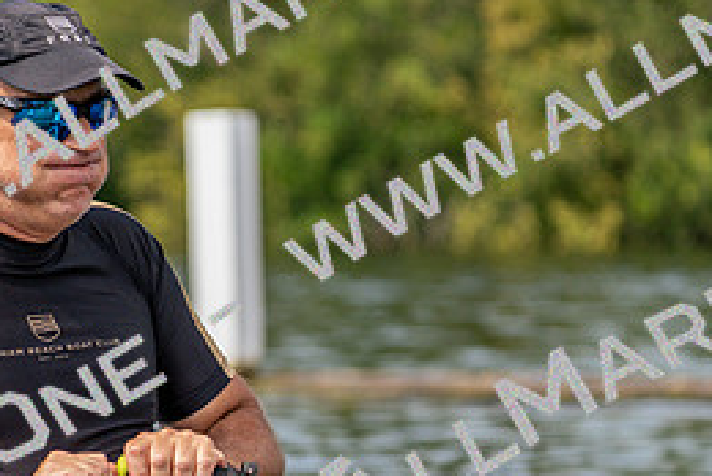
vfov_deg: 3.1
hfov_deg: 4.6
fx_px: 8831
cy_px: 327
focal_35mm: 446
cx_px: 85
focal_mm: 200
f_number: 5.6
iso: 320
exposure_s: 1/1600
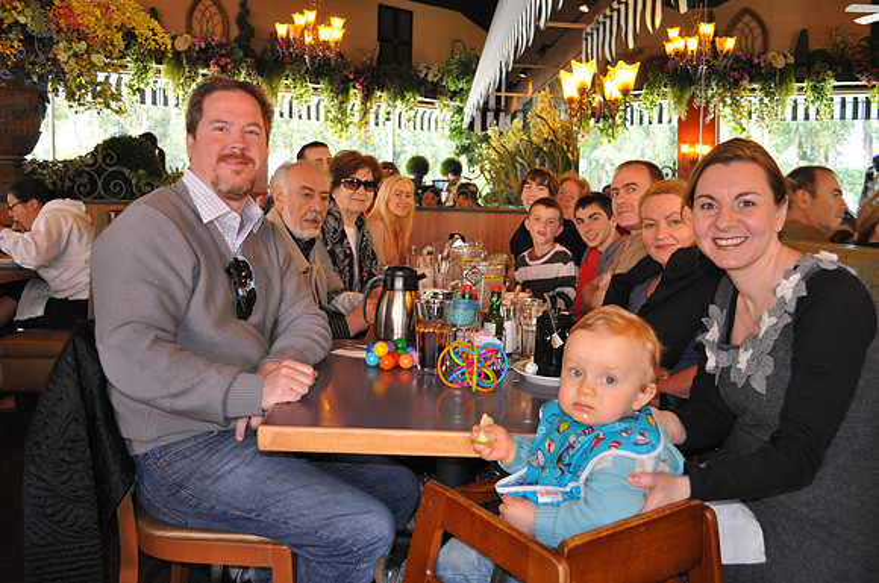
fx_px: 731
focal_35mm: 30
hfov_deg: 62.0
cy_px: 292
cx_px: 440
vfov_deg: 43.5
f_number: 3.8
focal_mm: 20
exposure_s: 1/60
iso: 800
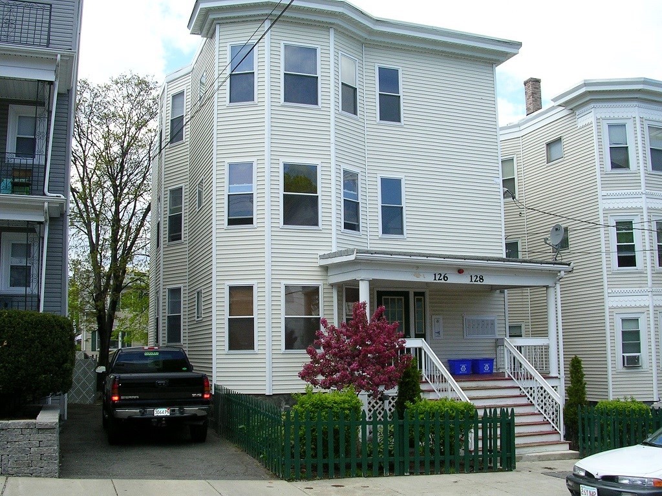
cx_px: 331
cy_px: 248
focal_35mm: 38
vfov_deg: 37.7
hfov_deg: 49.0
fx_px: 727
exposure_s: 1/182
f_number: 5.6
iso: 71
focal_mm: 5.8
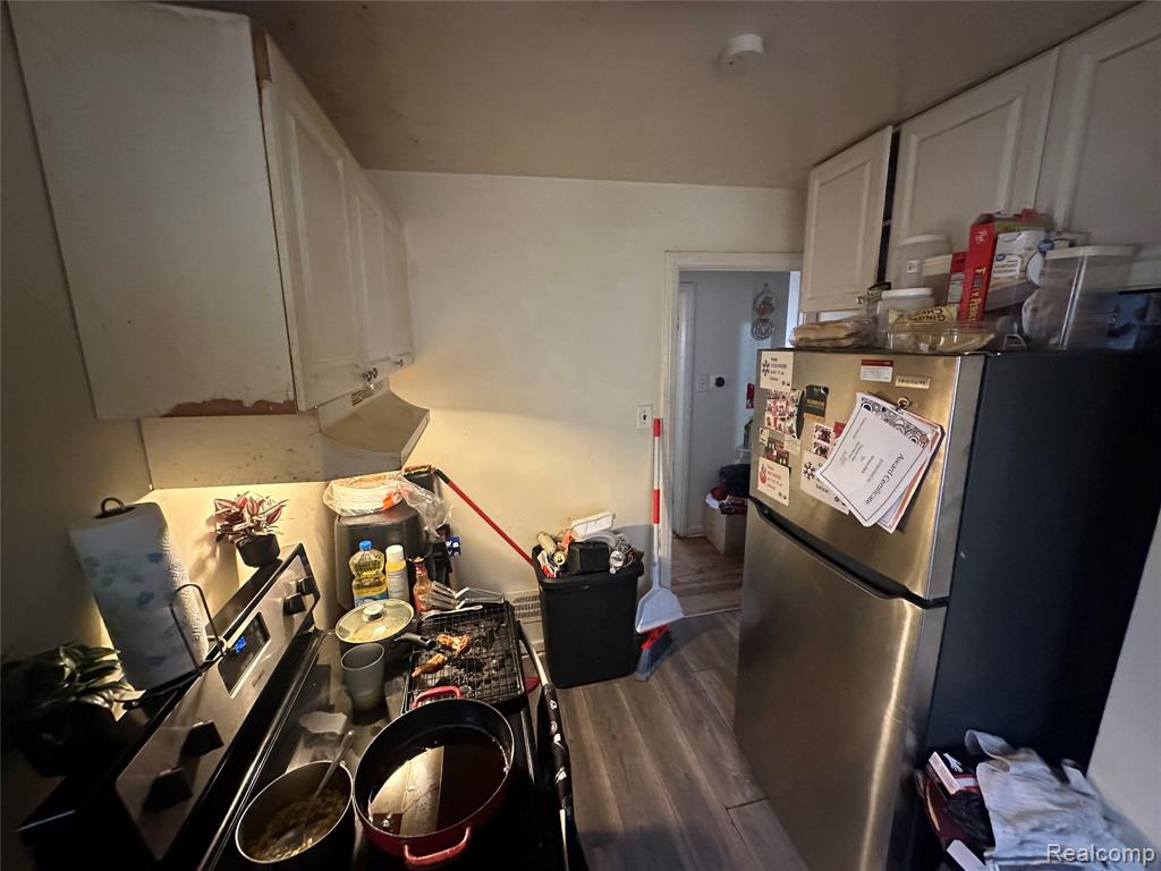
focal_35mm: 14
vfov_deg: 85.7
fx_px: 470
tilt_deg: -11.9
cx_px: 580
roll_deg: +1.6
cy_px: 436
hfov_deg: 102.1
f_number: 2.2
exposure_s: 1/60
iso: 1000
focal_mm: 2.22
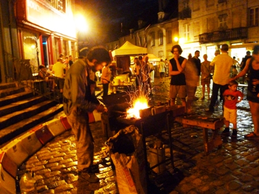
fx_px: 217
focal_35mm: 29
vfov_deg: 48.2
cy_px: 97
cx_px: 130
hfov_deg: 61.7
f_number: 3.3
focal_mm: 5.2
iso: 800
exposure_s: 1/6
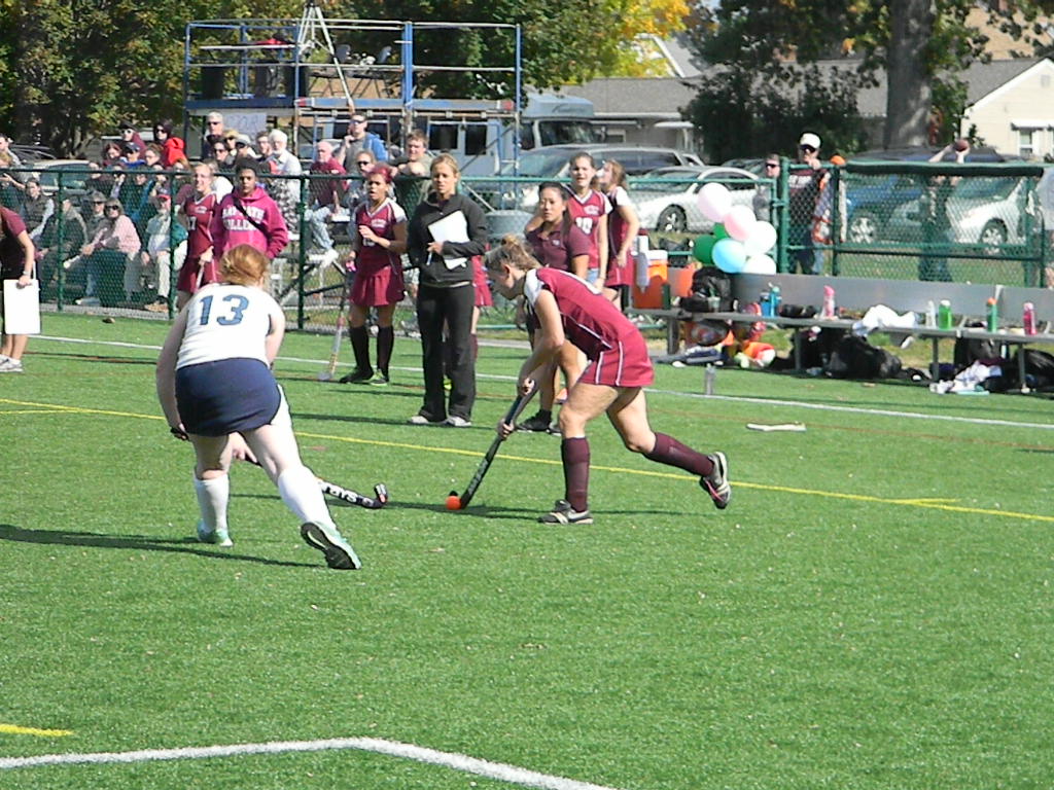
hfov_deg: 13.4
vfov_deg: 10.1
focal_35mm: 147
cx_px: 527
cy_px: 395
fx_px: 4476
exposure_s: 1/453
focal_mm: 26.8
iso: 640
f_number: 10
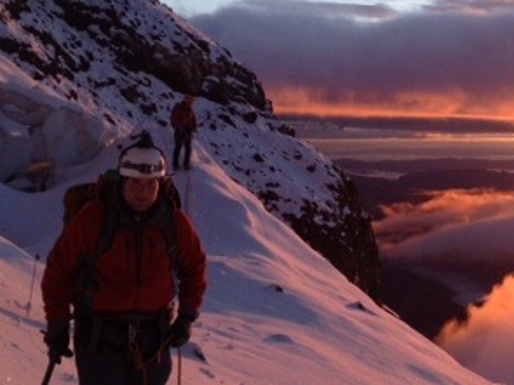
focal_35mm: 76
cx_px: 429
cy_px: 136
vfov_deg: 19.3
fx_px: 1128
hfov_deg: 25.1
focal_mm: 4.28
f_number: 2.4
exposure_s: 1/235
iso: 50
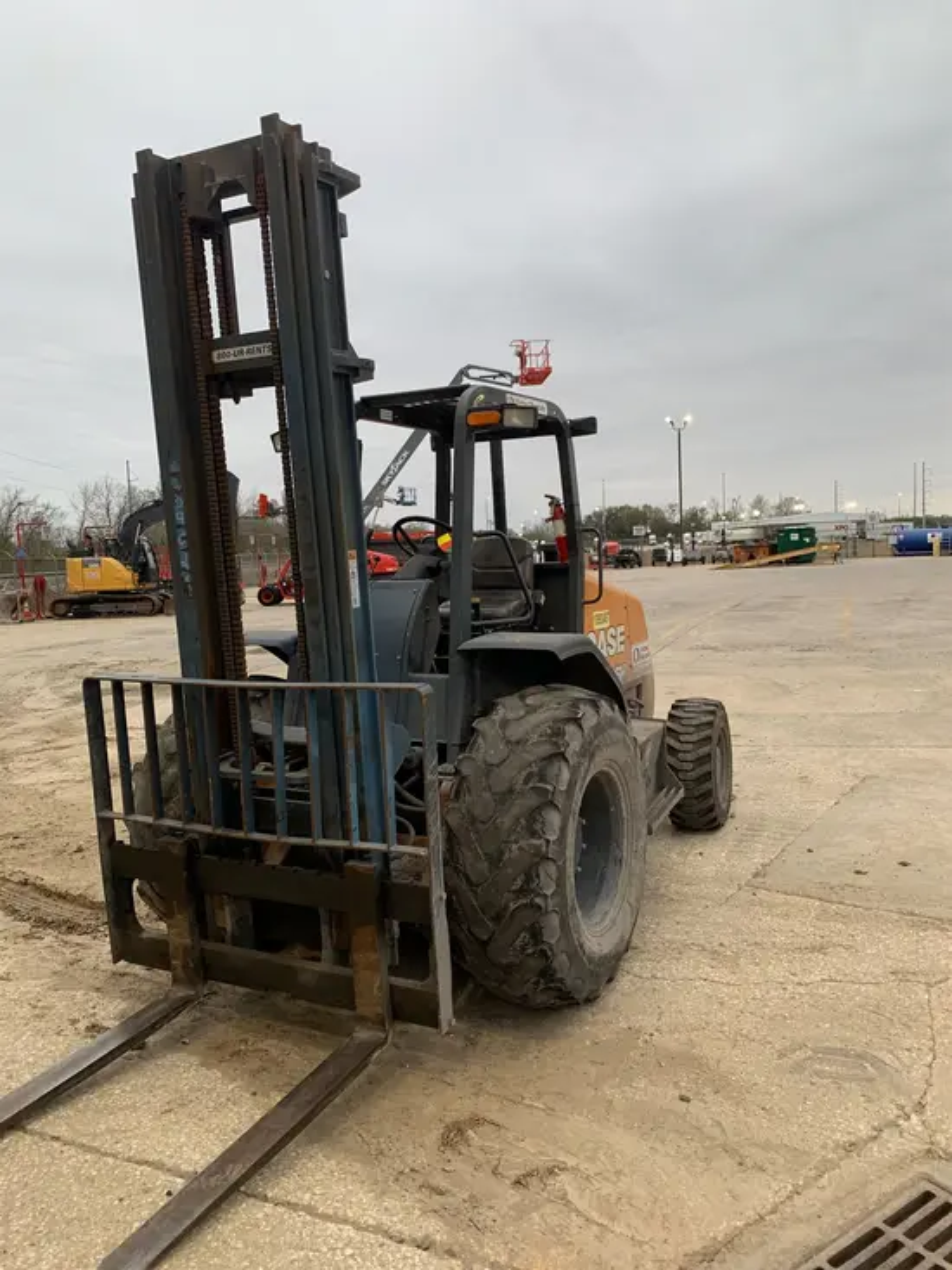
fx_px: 953
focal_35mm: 26
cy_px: 635
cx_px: 476
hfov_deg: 53.1
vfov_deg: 67.3
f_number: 1.8
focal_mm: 4.25
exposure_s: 1/121
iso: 80
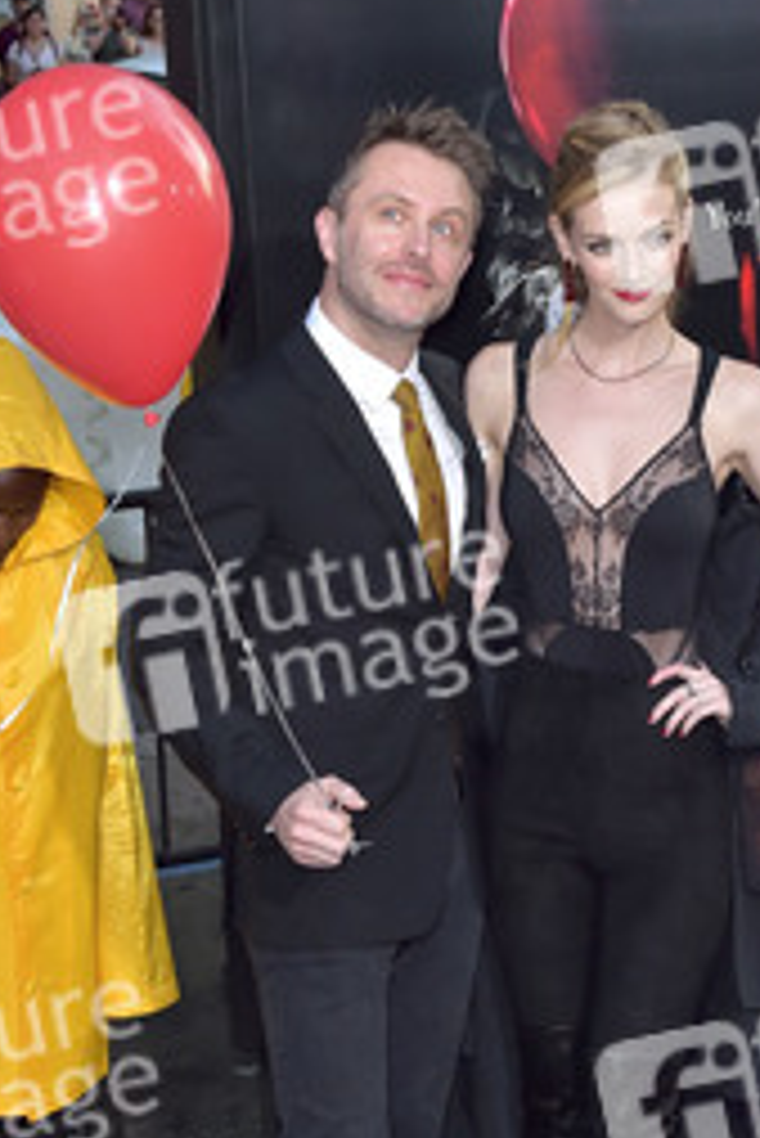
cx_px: 420
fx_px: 2403
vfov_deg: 26.3
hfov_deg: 18.0
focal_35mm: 76
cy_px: 864
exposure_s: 1/250
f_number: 6.3
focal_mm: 48
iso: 640
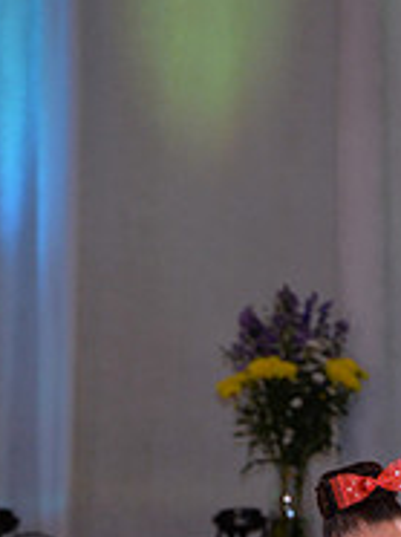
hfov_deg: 2.5
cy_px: 733
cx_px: 327
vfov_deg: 3.3
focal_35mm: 600
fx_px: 9289
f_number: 5.6
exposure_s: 1/250
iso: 2000
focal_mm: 200
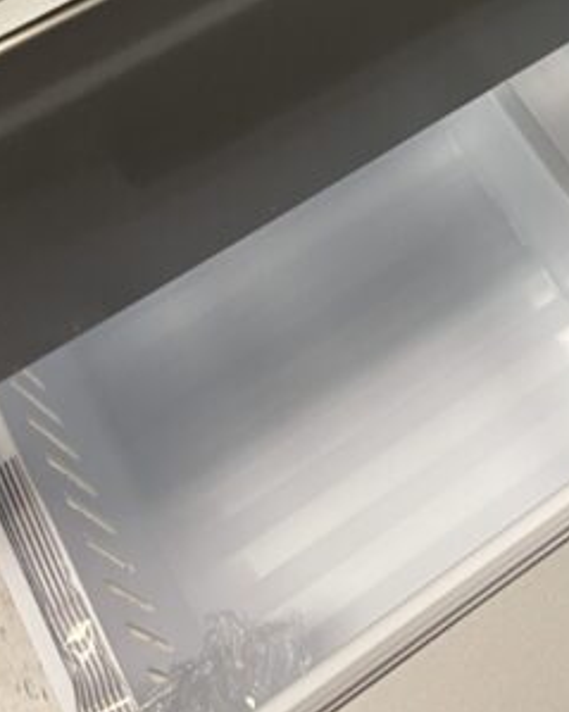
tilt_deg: -53.6
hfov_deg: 22.0
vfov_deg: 25.0
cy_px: -155
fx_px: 1432
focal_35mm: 68
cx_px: 512
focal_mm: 4.25
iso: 100
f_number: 1.8
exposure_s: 1/44
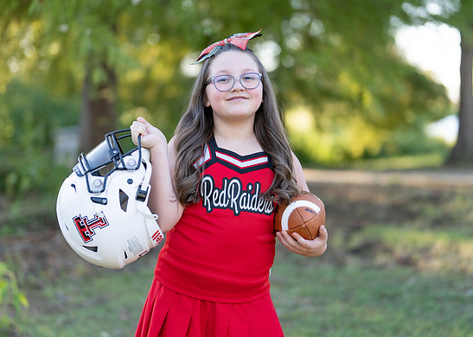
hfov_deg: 30.3
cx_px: 245
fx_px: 873
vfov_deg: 21.9
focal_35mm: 65
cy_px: 150
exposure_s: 1/800
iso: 100
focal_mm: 50
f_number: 1.2
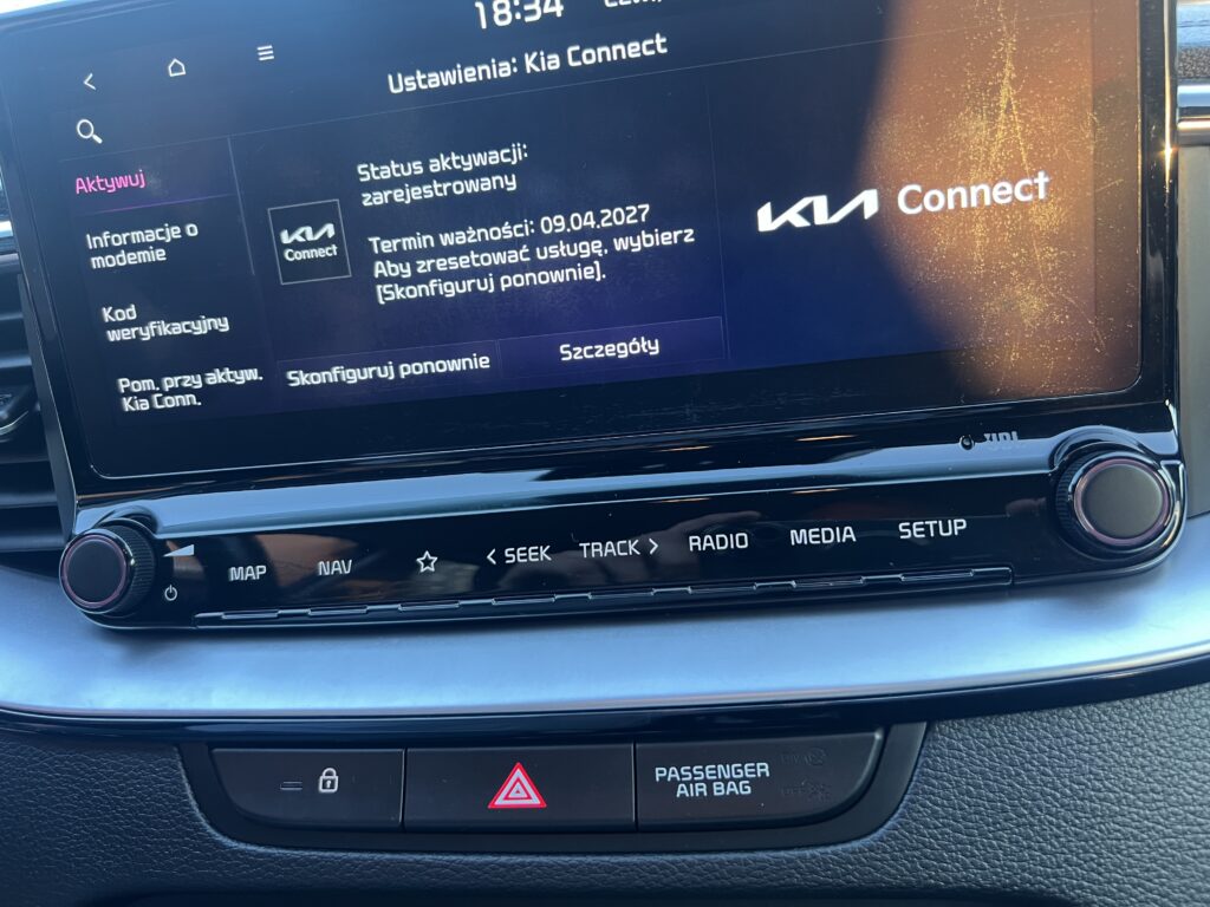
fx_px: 909
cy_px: 454
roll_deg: +7.5
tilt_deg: -17.6
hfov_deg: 67.3
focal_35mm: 26
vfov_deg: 53.1
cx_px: 605
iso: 160
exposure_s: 1/60
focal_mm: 5.7
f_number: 1.5
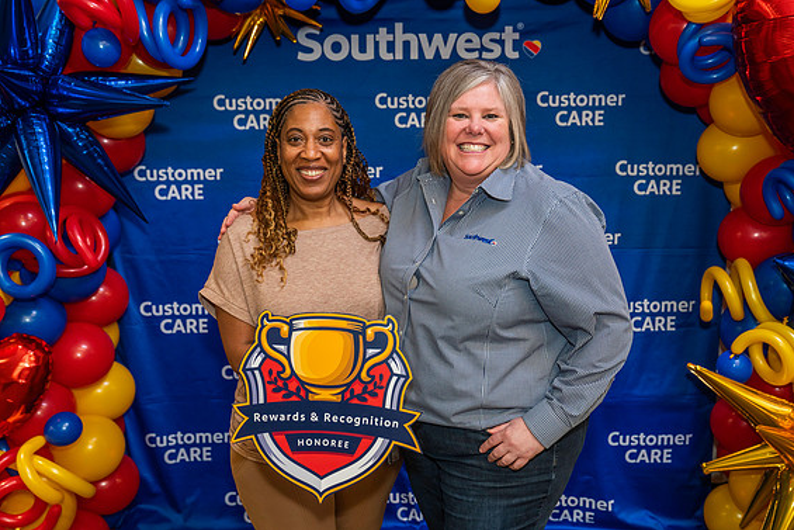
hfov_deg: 50.7
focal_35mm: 38
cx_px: 405
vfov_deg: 35.1
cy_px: 259
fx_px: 838
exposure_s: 1/160
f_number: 4
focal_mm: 37
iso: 1250
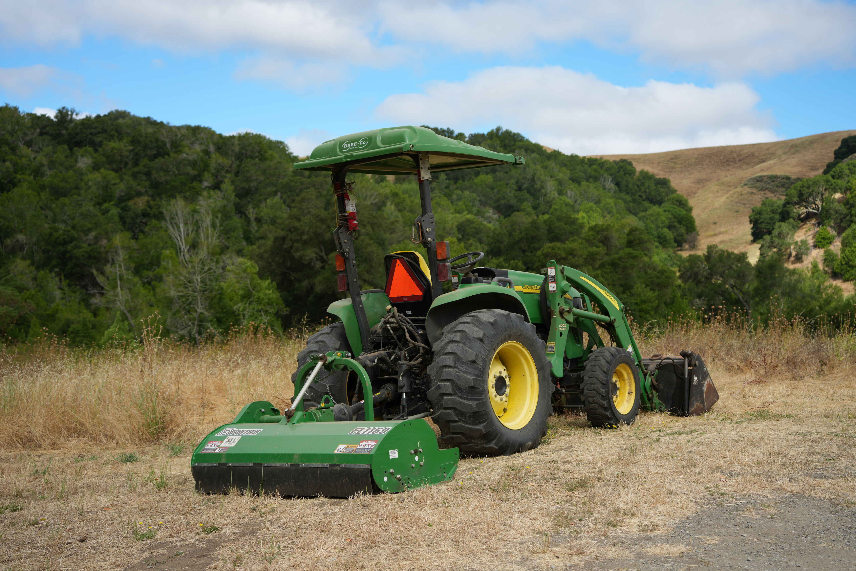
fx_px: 1189
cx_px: 428
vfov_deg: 27.0
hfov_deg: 39.6
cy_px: 286
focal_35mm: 50
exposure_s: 1/640
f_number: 4.5
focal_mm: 50
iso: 125
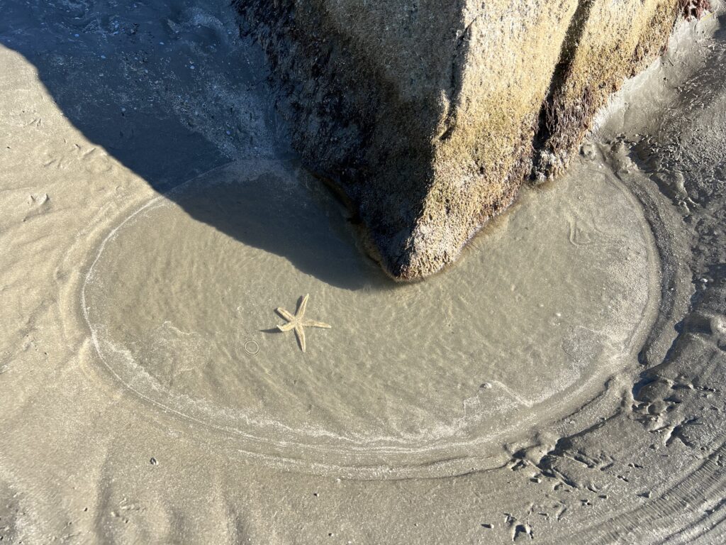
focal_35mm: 26
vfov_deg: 53.1
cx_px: 363
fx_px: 545
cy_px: 272
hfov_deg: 67.3
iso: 50
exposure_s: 1/1698
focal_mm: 5.7
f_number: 1.5
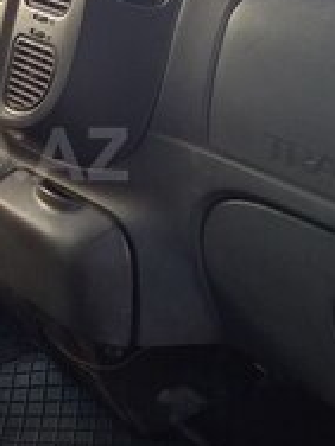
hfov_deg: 17.3
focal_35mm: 82
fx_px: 1058
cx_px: -55
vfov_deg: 23.7
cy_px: 154
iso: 50
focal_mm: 3.3
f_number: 2.2
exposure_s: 1/100
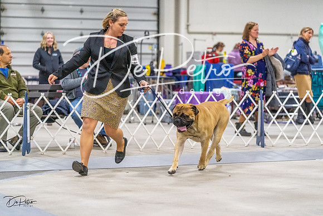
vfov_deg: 11.2
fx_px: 1104
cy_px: 108
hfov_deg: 16.6
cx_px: 162
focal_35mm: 123
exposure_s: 1/320
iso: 6400
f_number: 3.2
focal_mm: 123
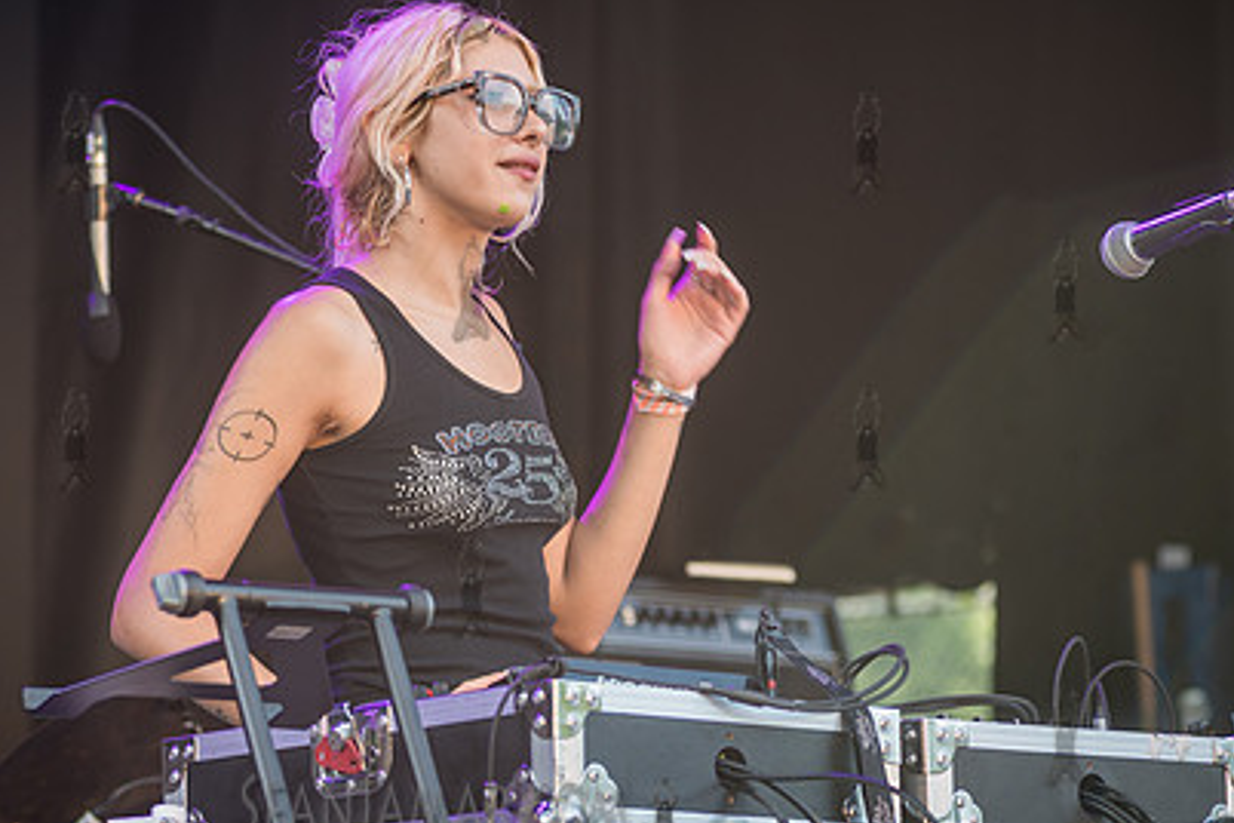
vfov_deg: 8.2
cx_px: 454
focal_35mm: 167
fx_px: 5724
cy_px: 226
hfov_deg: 12.3
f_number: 4
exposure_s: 1/125
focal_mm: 105
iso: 200
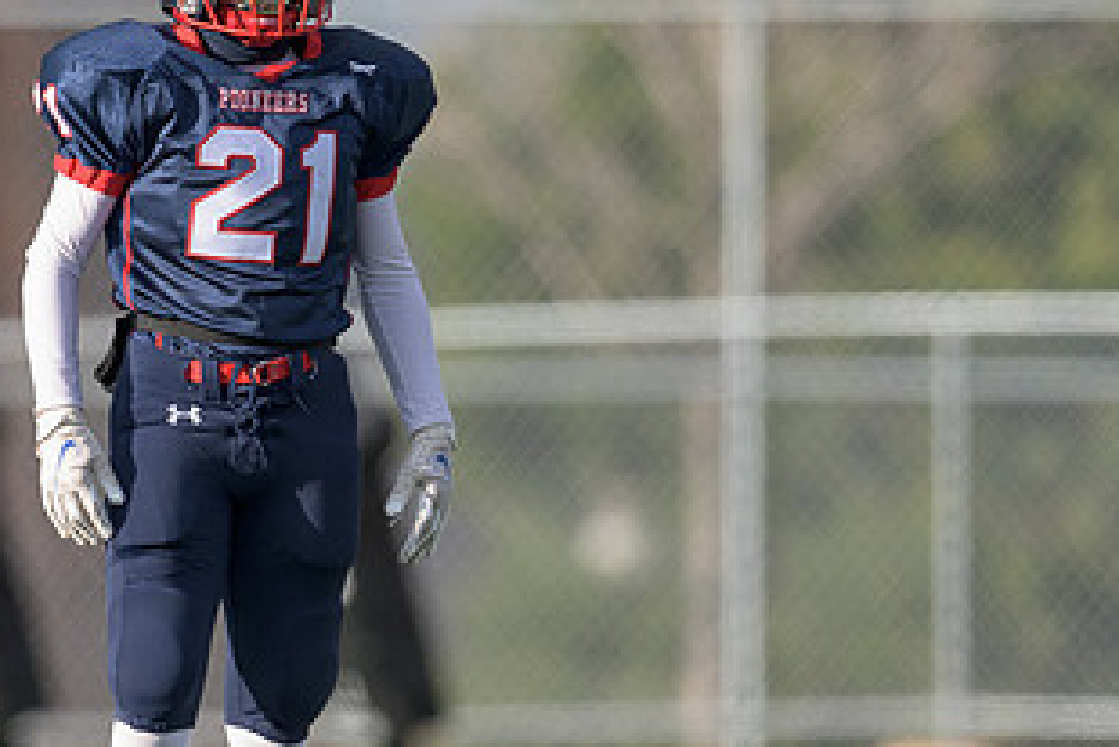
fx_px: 51340
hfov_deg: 1.2
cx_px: 248
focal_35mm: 1651
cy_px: 450
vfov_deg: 0.8
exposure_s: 1/2500
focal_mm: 500
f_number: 4
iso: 500
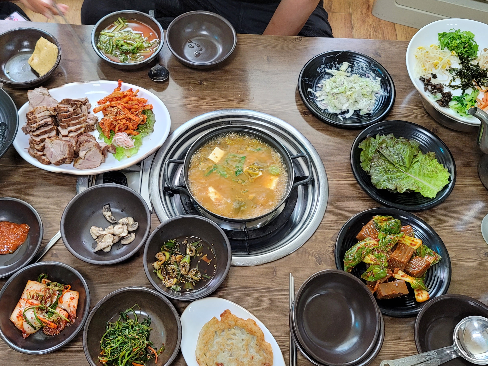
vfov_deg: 35.1
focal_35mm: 41
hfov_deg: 45.7
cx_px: 212
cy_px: 161
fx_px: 578
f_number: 1.8
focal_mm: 7
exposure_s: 1/59
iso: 250
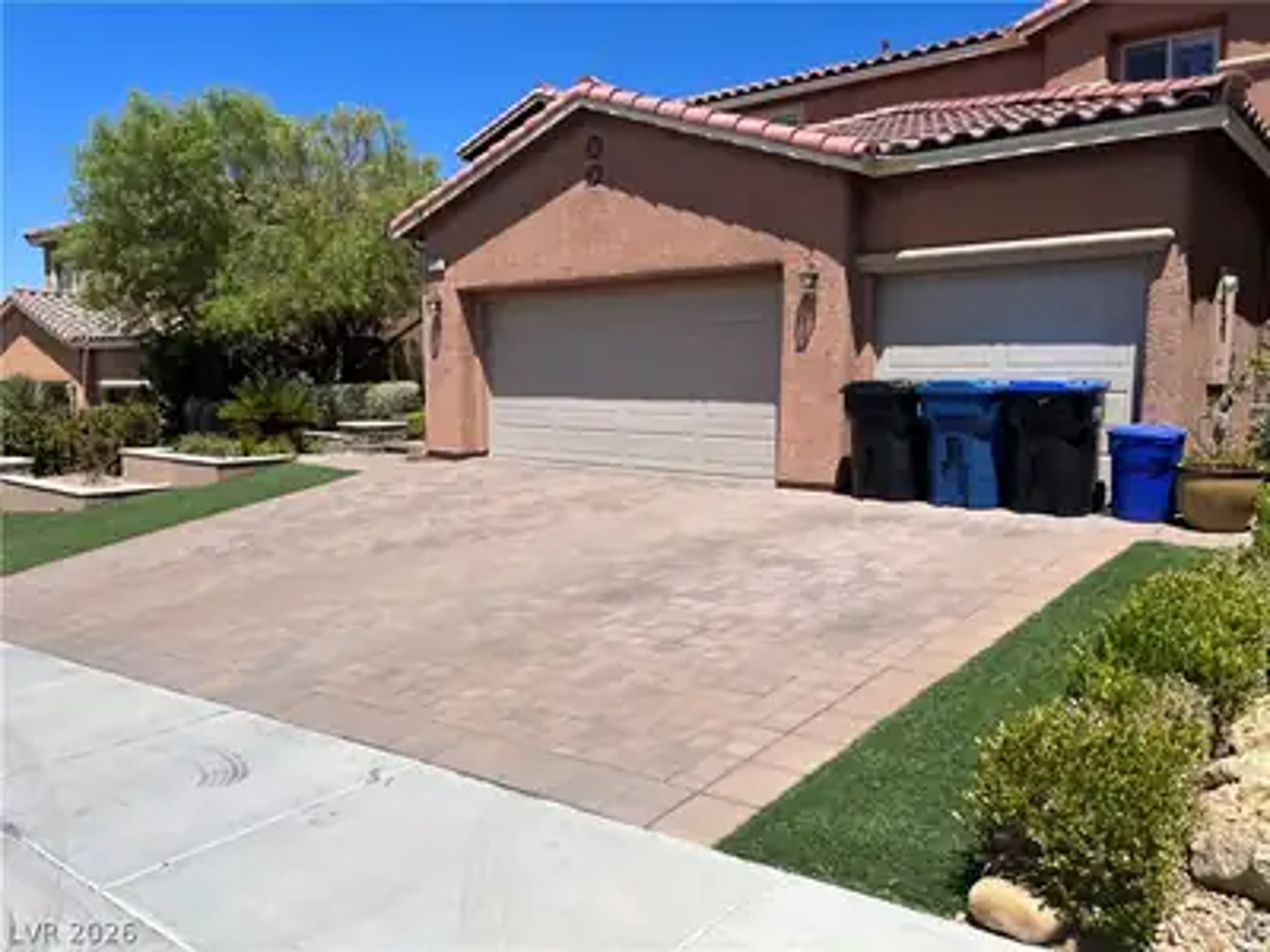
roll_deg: +1.4
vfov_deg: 53.1
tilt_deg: -5.9
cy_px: 476
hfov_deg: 67.3
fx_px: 954
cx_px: 635
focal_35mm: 26
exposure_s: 1/5319
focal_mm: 5.1
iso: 50
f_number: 1.6
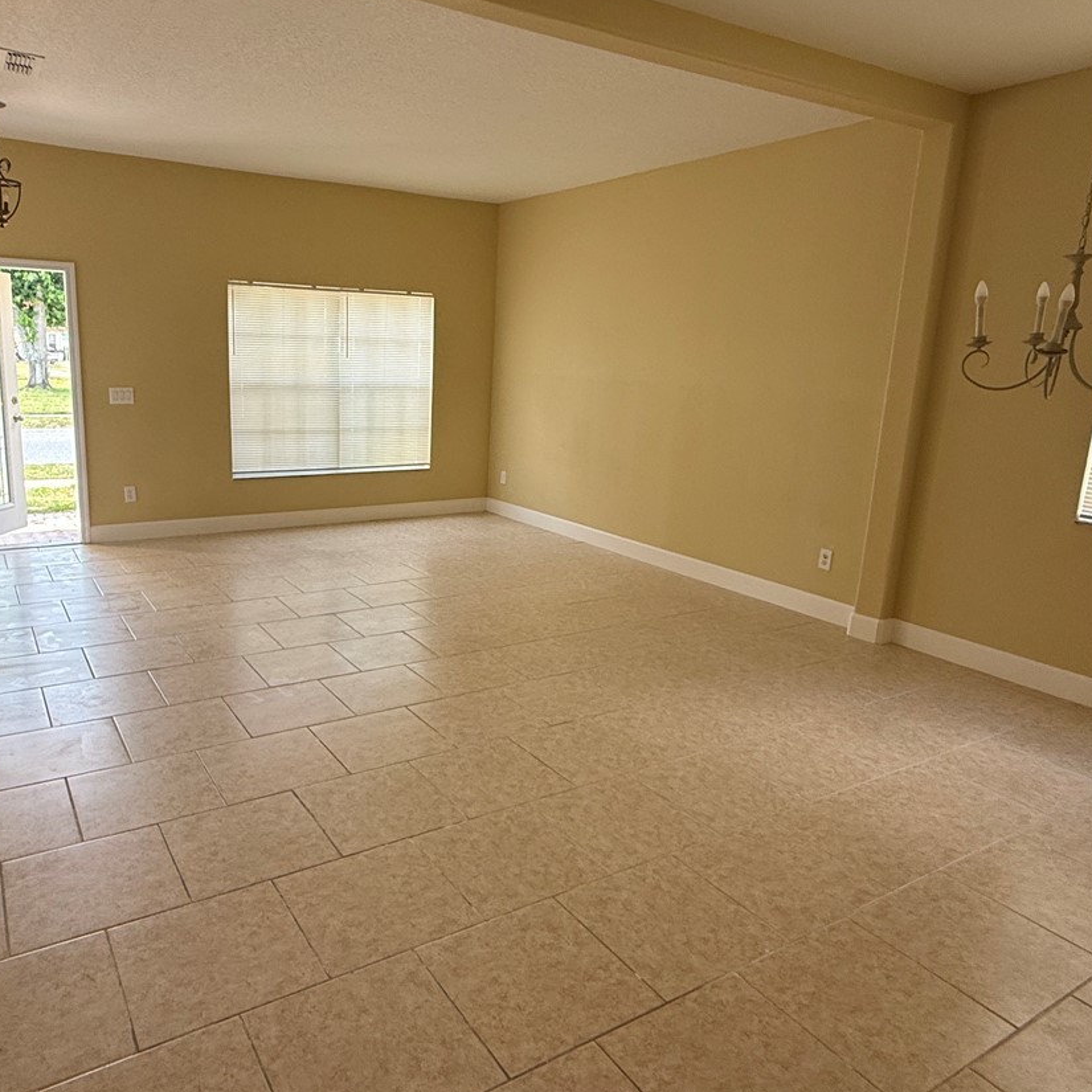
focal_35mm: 24
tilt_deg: -10.7
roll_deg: -2.2
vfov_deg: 65.0
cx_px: 450
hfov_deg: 64.6
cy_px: 525
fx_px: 857
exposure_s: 1/102
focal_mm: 2.22
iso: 64
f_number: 2.2
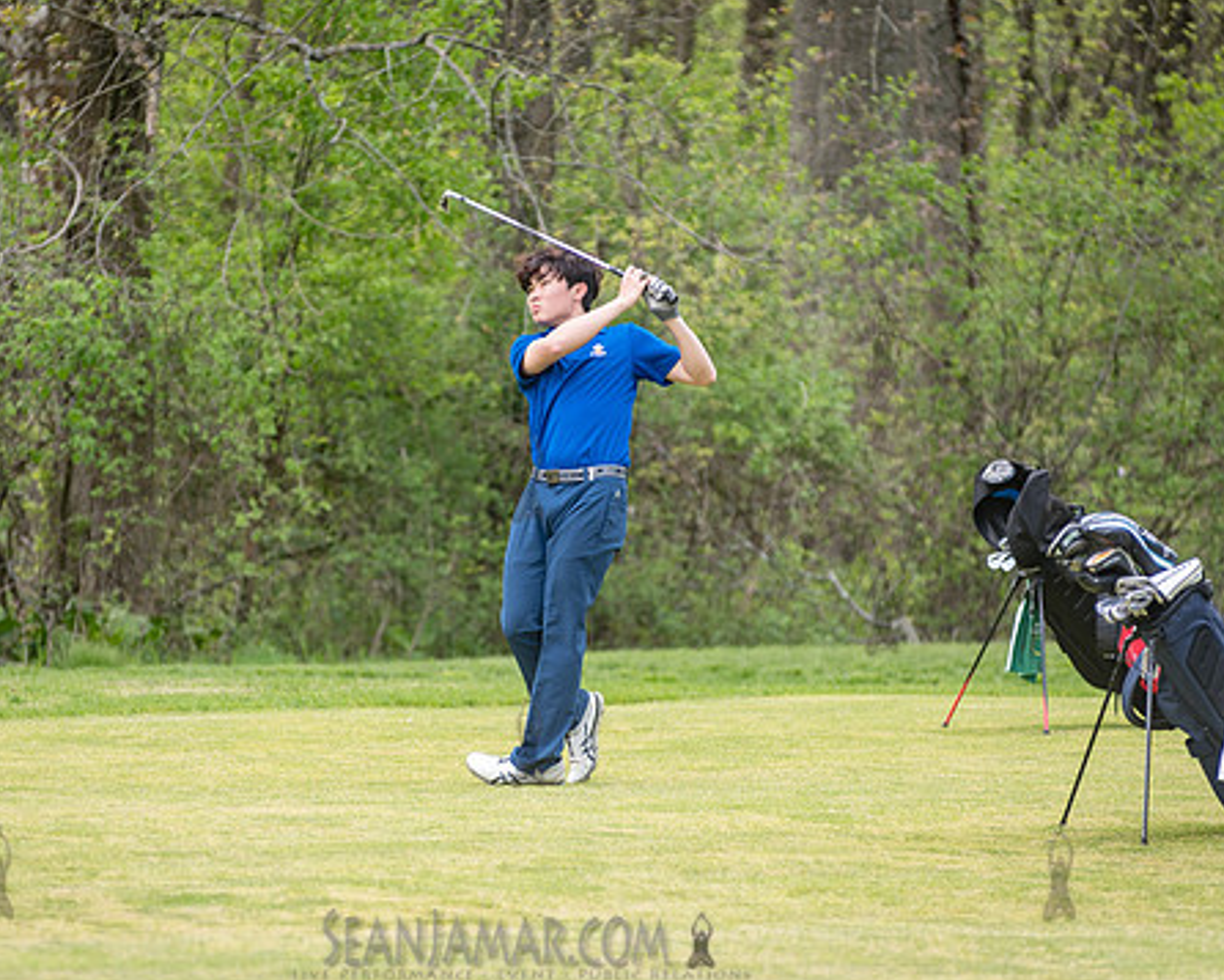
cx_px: 527
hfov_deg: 7.9
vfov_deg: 6.3
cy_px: 474
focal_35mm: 244
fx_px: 8841
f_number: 3.5
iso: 400
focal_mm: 200
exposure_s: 1/500
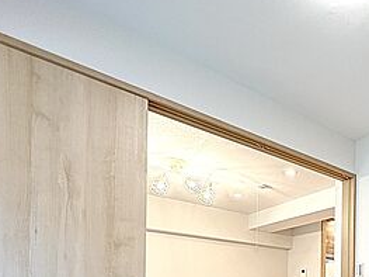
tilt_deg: +0.3
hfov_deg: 48.4
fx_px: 341
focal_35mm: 32
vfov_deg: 37.7
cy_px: 297
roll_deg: +0.2
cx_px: 356
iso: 400
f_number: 2.2
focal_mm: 2.22
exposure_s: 1/100
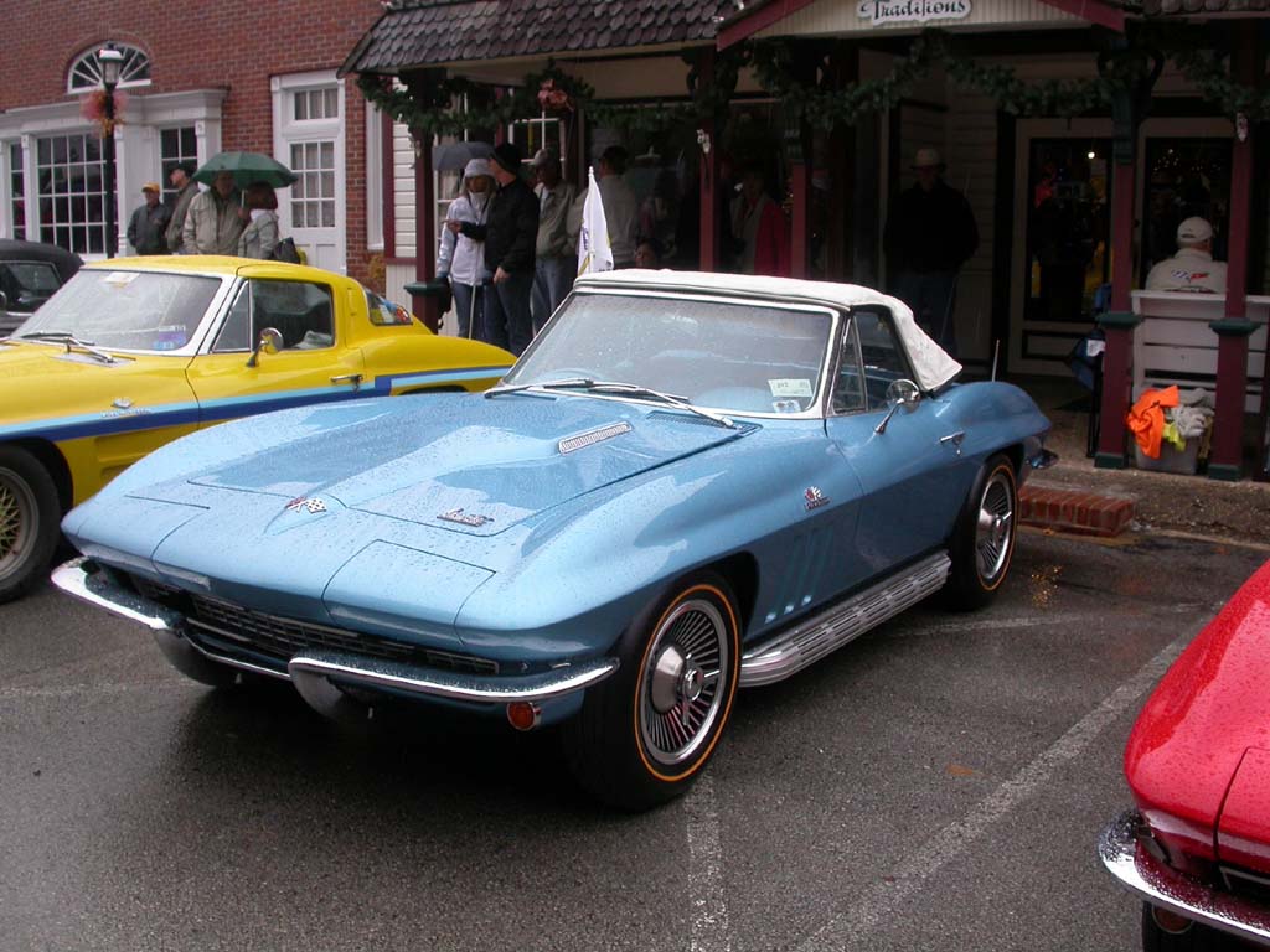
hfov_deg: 49.0
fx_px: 1394
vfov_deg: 37.7
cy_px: 476
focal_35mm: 38
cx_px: 635
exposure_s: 1/124
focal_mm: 7.85
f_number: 4.7
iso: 100
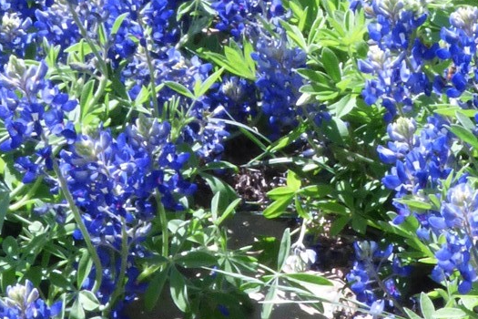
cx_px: 323
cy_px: 148
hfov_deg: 14.0
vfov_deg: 9.4
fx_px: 1938
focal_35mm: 146
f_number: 8
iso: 400
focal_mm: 6.47
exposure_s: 1/250
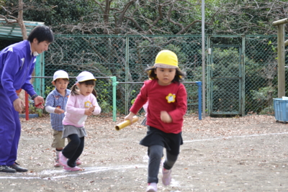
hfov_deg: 20.0
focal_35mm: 102
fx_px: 816
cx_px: 144
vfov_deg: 13.4
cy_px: 96
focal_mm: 68
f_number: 5.6
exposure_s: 1/125
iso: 200
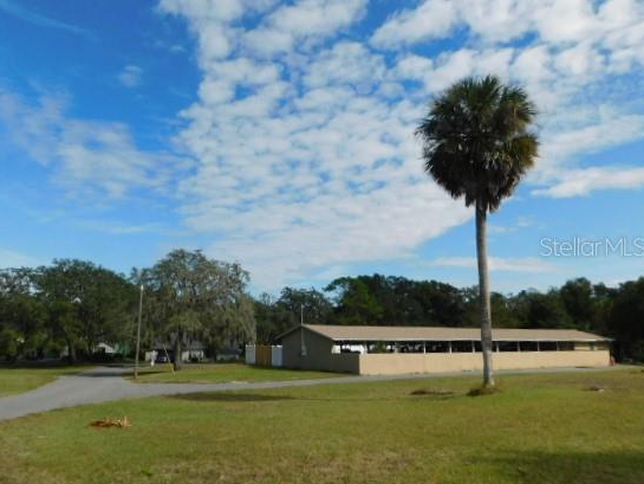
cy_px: 246
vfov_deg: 51.4
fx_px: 502
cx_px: 273
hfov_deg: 65.0
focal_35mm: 27
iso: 125
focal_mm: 4
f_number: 6
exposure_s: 1/640
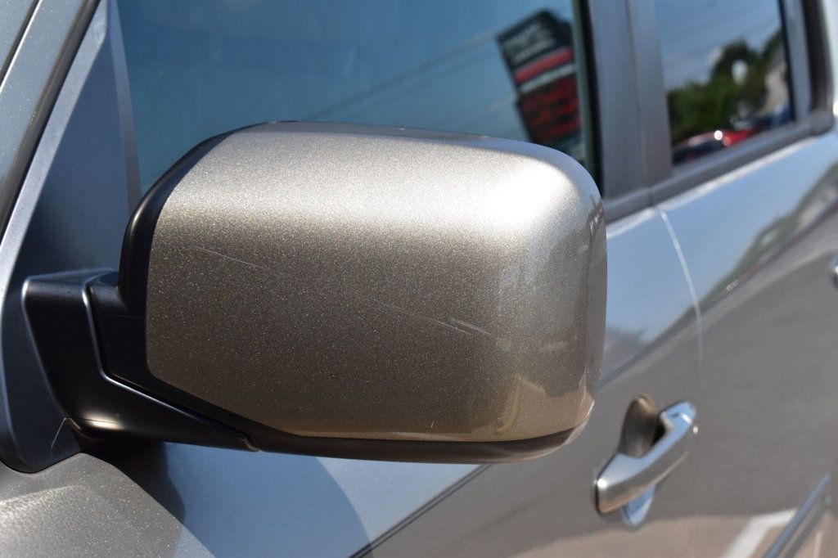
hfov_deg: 24.6
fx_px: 1920
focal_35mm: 82
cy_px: 279
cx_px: 419
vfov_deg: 16.5
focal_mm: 55
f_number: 11
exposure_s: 1/400
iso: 400
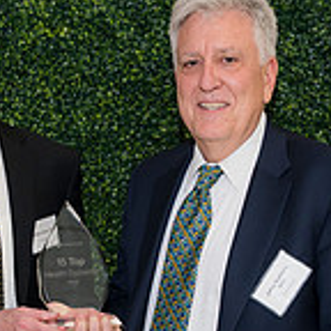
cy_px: 272
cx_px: 117
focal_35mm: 106
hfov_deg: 16.4
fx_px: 1147
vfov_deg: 16.3
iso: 400
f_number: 5
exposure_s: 1/160
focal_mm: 31
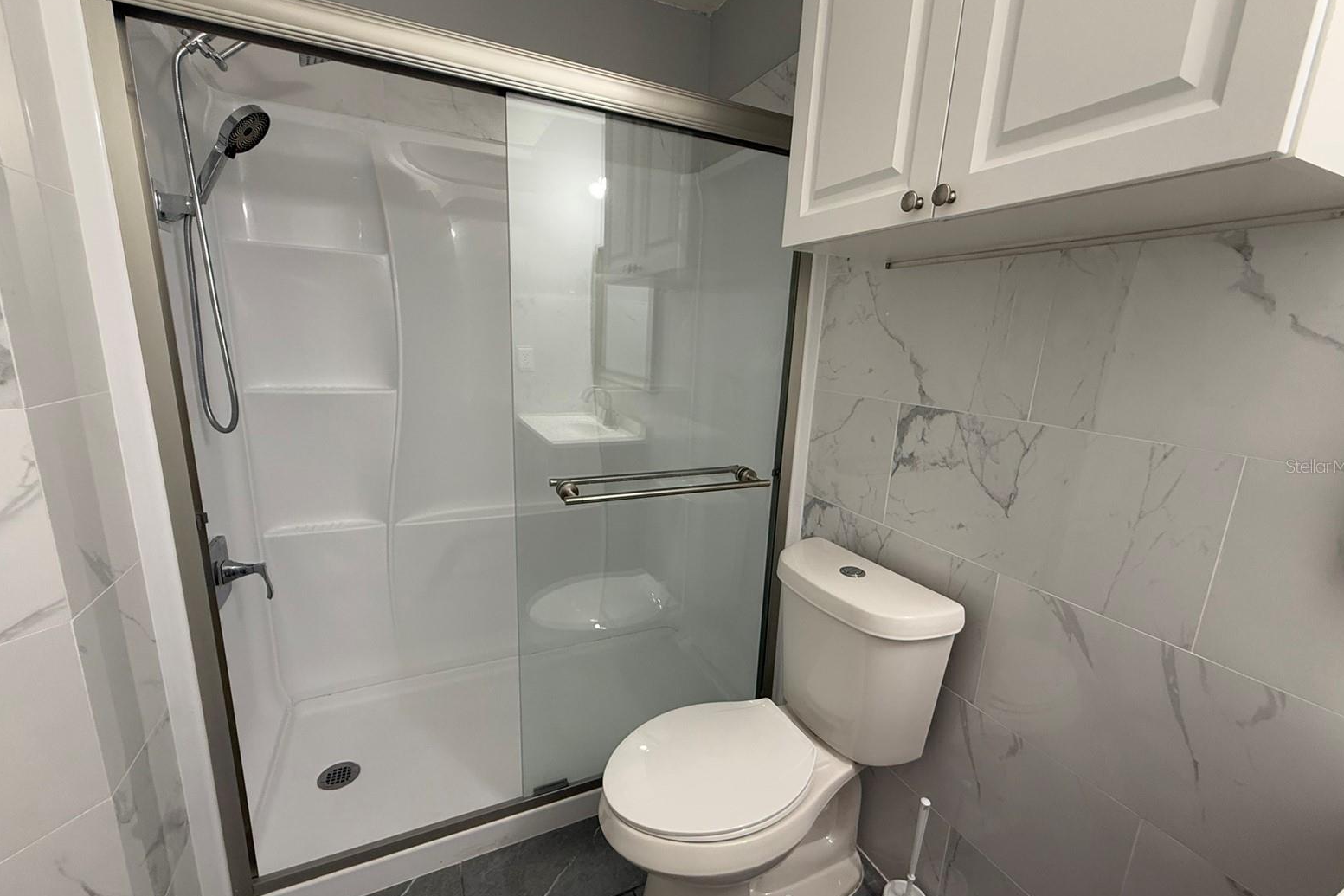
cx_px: 675
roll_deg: -2.7
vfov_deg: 77.3
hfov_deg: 100.4
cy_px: 466
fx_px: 560
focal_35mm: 15
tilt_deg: -14.2
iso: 200
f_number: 2.2
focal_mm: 2.22
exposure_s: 1/120
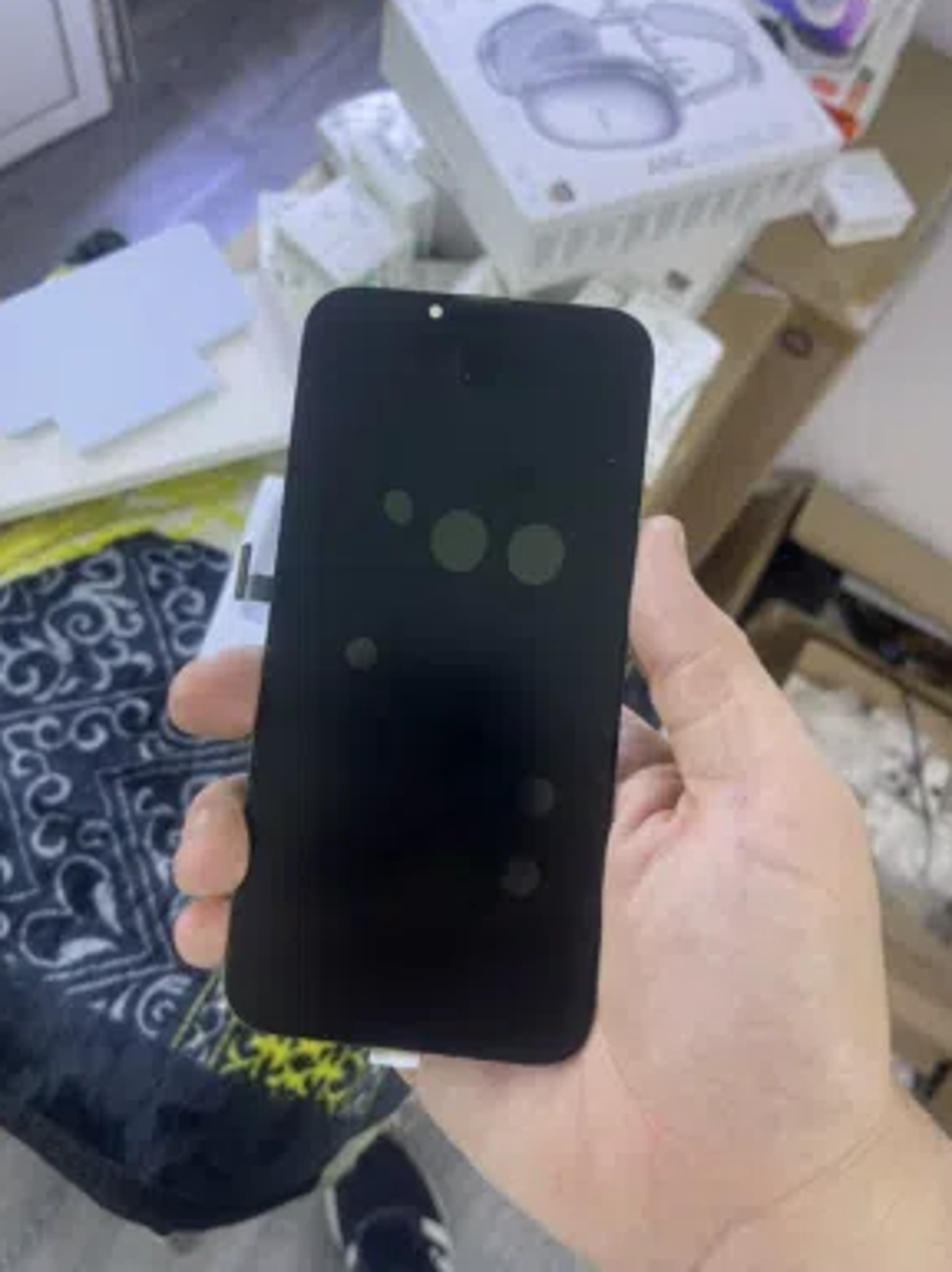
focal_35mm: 26
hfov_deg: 53.0
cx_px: 476
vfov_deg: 67.4
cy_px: 638
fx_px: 955
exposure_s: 1/50
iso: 160
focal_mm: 5.1
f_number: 1.6
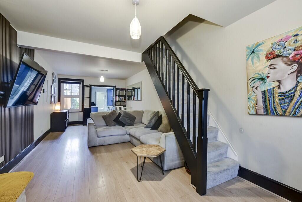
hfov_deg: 100.4
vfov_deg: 77.3
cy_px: 101
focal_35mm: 15
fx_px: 126
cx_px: 151
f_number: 8
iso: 640
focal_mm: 10
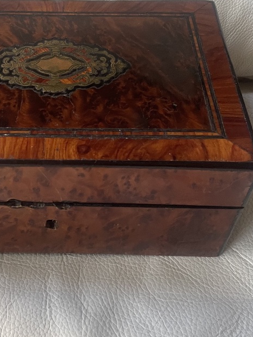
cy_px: 139
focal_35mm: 50
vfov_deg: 38.1
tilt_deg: -70.9
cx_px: 63
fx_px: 487
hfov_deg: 28.7
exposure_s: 1/76
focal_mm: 4.2
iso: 125
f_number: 1.6
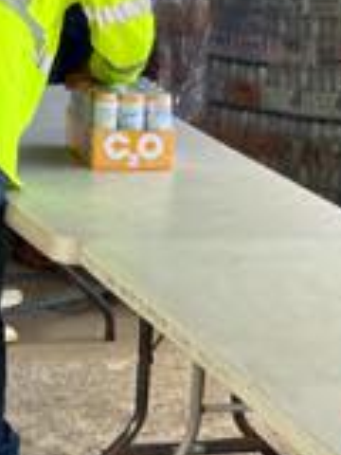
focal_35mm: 130
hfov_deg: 11.3
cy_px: 546
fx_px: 1707
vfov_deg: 14.7
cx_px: 327
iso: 40
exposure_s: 1/121
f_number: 1.8
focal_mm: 4.25
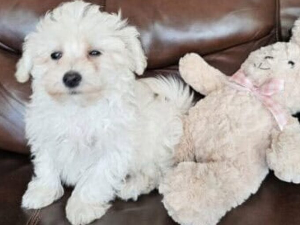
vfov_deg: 51.4
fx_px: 234
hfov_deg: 65.3
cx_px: 155
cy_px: 110
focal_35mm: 27
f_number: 1.7
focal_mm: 6.3
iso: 250
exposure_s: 1/170
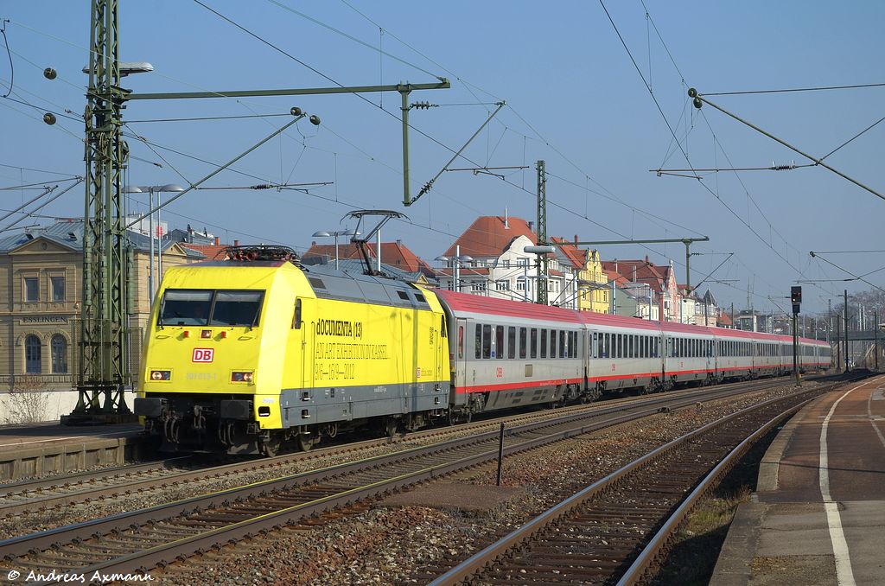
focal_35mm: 78
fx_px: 1913
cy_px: 293
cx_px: 442
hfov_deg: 26.0
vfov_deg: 17.4
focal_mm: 52
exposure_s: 1/500
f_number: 8
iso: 160
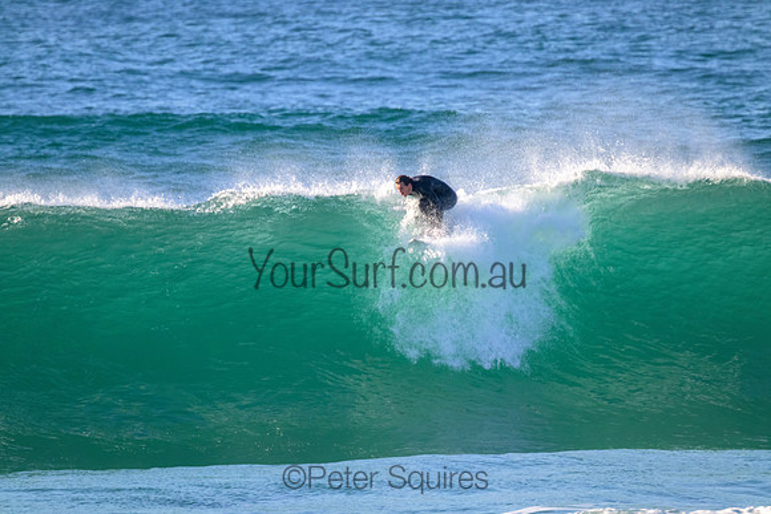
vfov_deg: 1.7
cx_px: 386
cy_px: 257
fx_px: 17137
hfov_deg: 2.6
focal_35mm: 800
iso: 2000
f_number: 11
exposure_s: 1/1250
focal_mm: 800
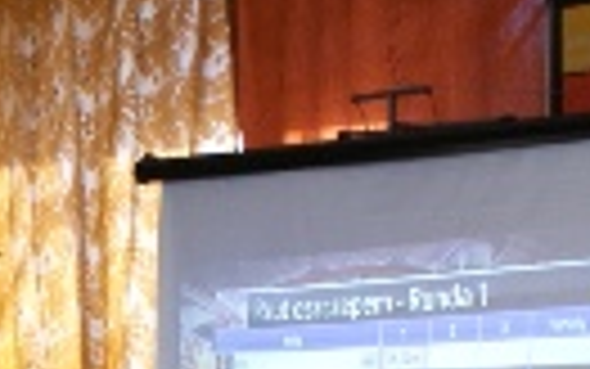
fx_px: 2638
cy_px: 596
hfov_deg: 12.4
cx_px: -162
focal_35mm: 164
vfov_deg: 7.8
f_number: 4
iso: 400
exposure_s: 1/40
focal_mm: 22
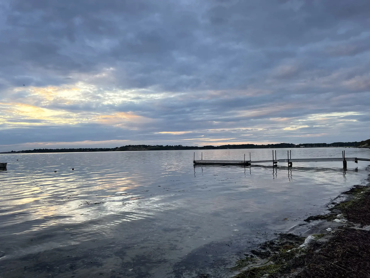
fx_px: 278
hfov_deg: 67.3
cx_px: 185
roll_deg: +1.7
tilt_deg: +1.7
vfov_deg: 53.1
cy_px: 139
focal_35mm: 26
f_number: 1.6
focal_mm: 4.2
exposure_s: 1/210
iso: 32
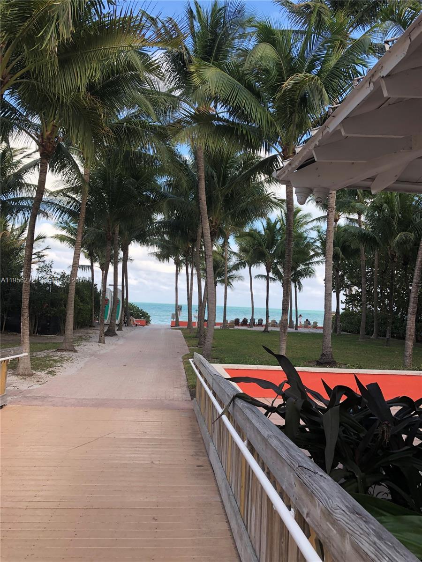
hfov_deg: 49.7
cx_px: 211
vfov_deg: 63.4
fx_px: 455
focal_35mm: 28
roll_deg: -1.0
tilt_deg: +5.6
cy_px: 281
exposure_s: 1/395
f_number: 1.8
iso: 20
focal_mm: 3.99
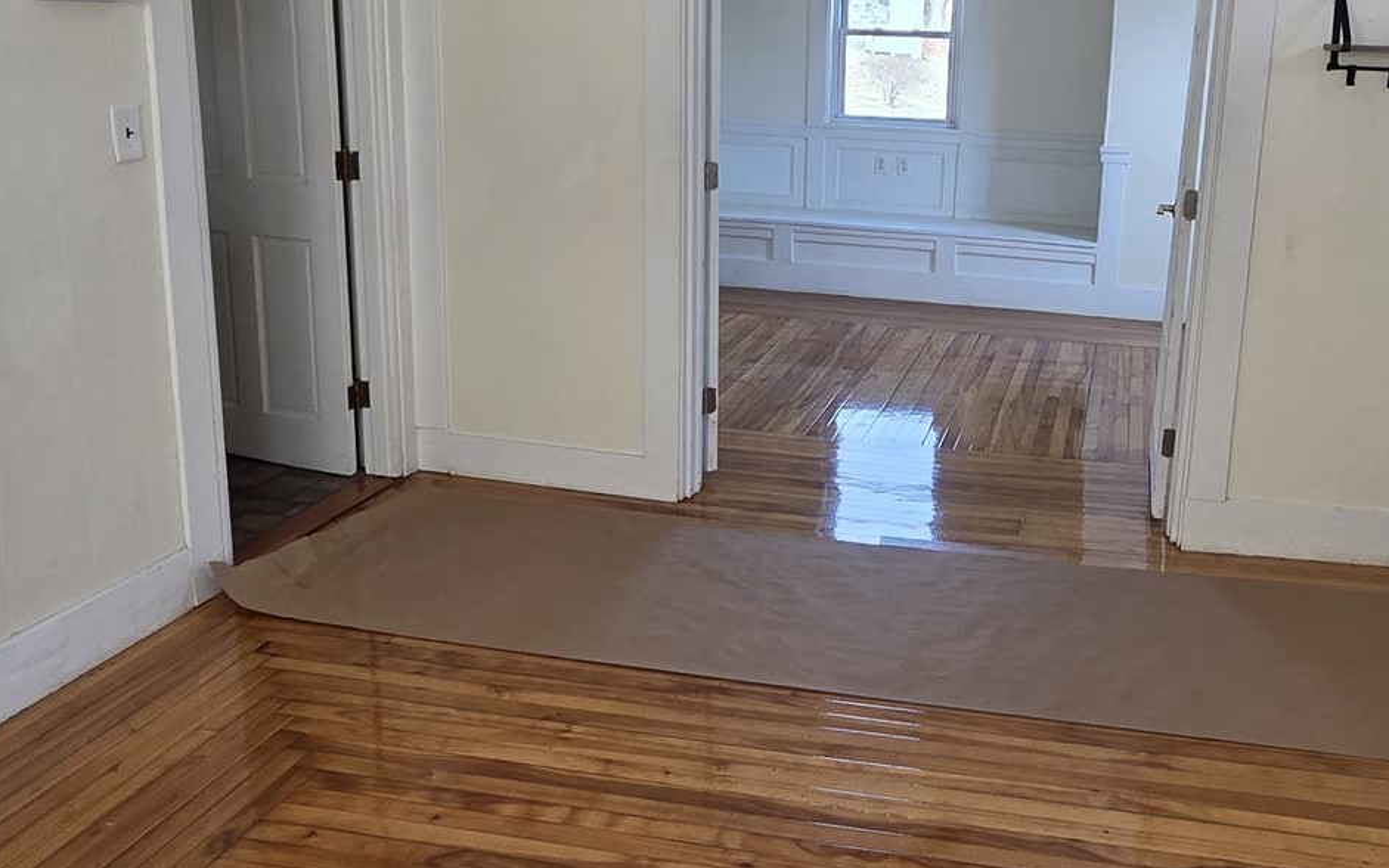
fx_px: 1136
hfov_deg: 62.1
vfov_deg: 41.4
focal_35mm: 30
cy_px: 306
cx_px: 861
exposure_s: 1/120
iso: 160
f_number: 2.2
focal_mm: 2.2
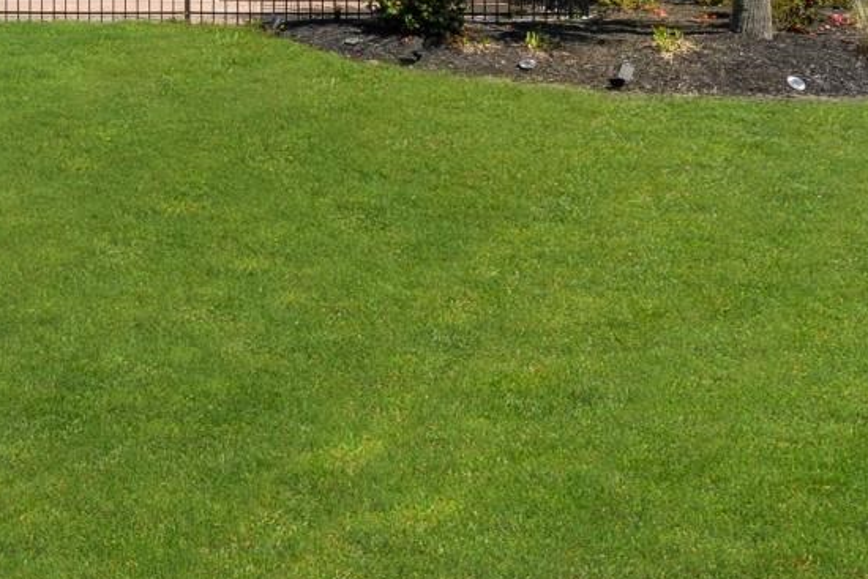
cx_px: 25
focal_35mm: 53
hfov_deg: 34.5
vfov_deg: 23.4
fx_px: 1278
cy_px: -114
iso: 100
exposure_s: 1/400
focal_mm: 12
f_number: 10
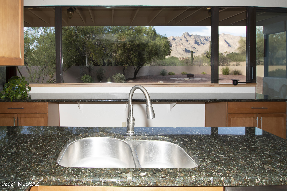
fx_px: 167
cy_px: 96
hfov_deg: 81.2
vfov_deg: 59.5
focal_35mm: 21
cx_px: 144
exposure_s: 1/125
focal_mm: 14
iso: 100
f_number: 5.6
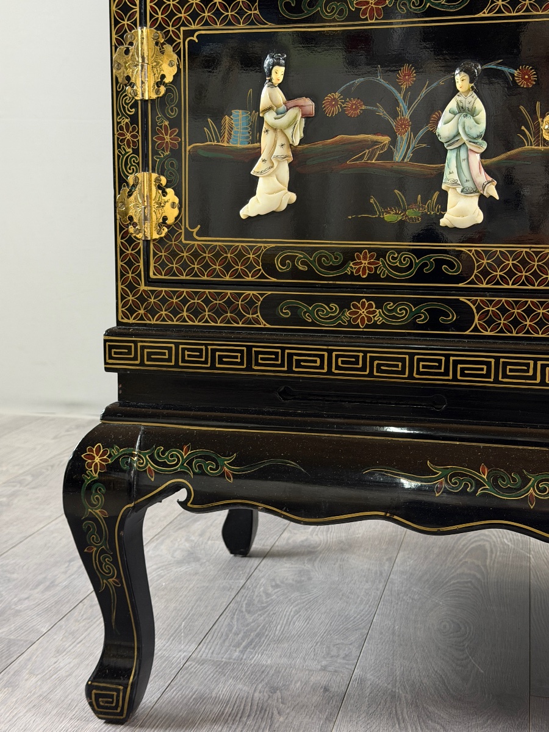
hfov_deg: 30.3
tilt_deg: -9.2
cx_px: 274
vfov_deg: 39.7
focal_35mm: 48
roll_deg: -0.9
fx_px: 1015
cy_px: 366
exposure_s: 1/50
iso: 250
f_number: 1.78
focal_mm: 6.76
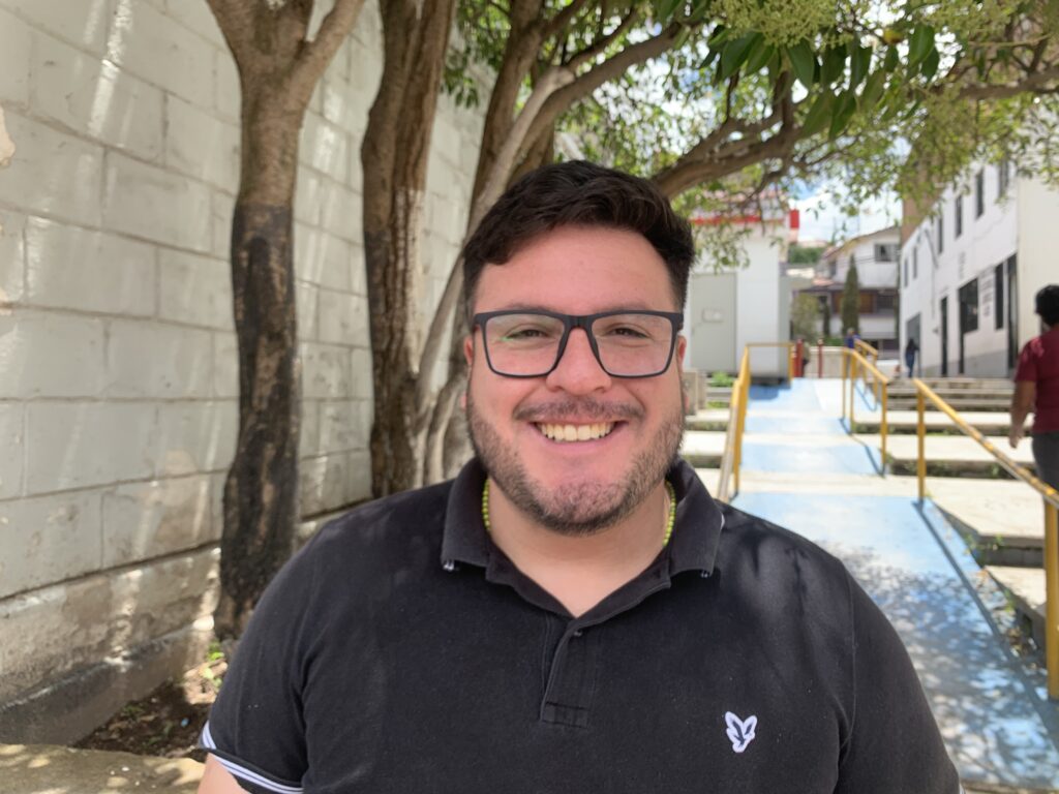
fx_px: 795
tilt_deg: -0.7
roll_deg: -1.3
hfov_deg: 67.3
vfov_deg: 53.1
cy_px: 397
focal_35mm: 26
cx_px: 530
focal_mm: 4.25
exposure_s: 1/502
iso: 25
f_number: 1.8
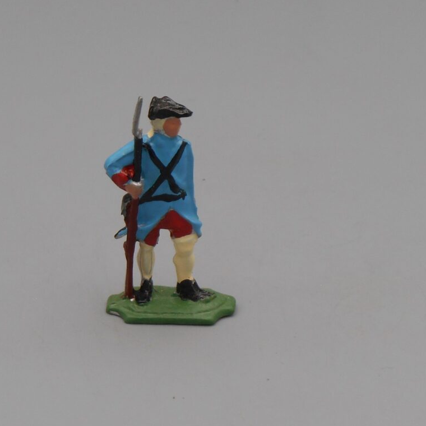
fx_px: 1740
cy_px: 213
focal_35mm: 125
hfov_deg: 13.9
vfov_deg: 14.0
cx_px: 168
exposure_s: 1/80
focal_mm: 18.8
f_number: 5.1
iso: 80
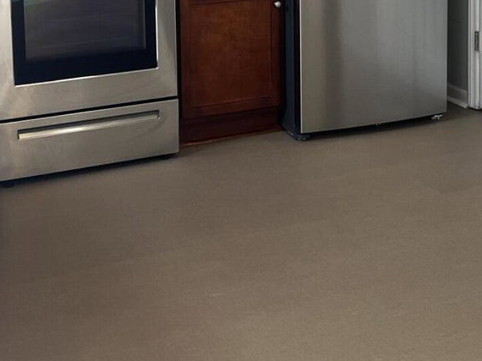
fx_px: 1016
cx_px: 266
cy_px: -41
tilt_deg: -8.2
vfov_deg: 19.3
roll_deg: +1.1
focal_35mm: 73
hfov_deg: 26.7
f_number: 1.5
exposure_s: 1/120
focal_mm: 5.7
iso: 64
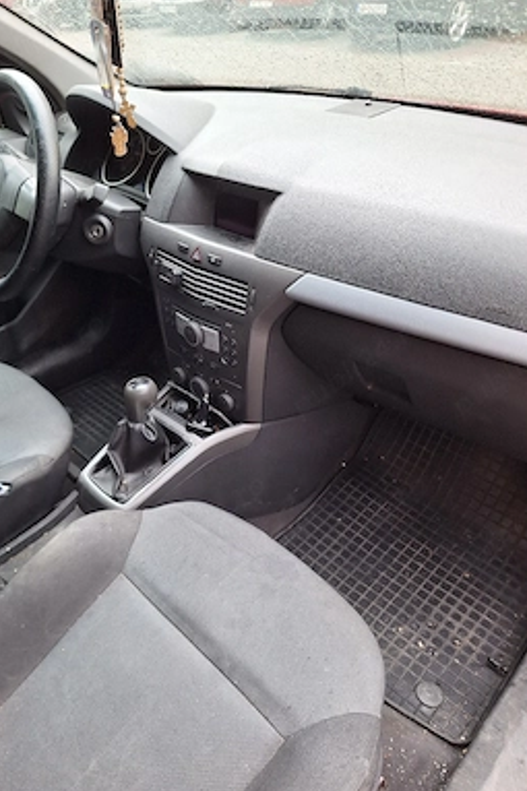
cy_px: 390
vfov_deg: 71.5
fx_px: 549
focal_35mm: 25
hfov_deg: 51.2
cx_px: 240
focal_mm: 5.54
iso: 50
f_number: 1.8
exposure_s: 1/100
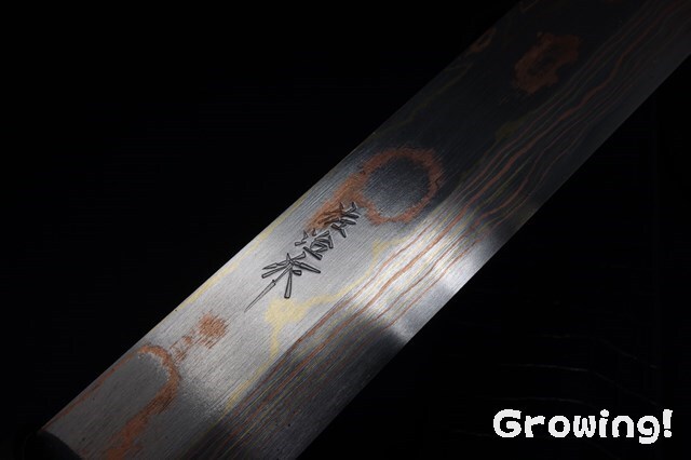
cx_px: 346
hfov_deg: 65.5
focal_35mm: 28
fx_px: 537
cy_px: 230
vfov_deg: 46.4
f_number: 7.1
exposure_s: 1/80
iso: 125
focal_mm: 10.4
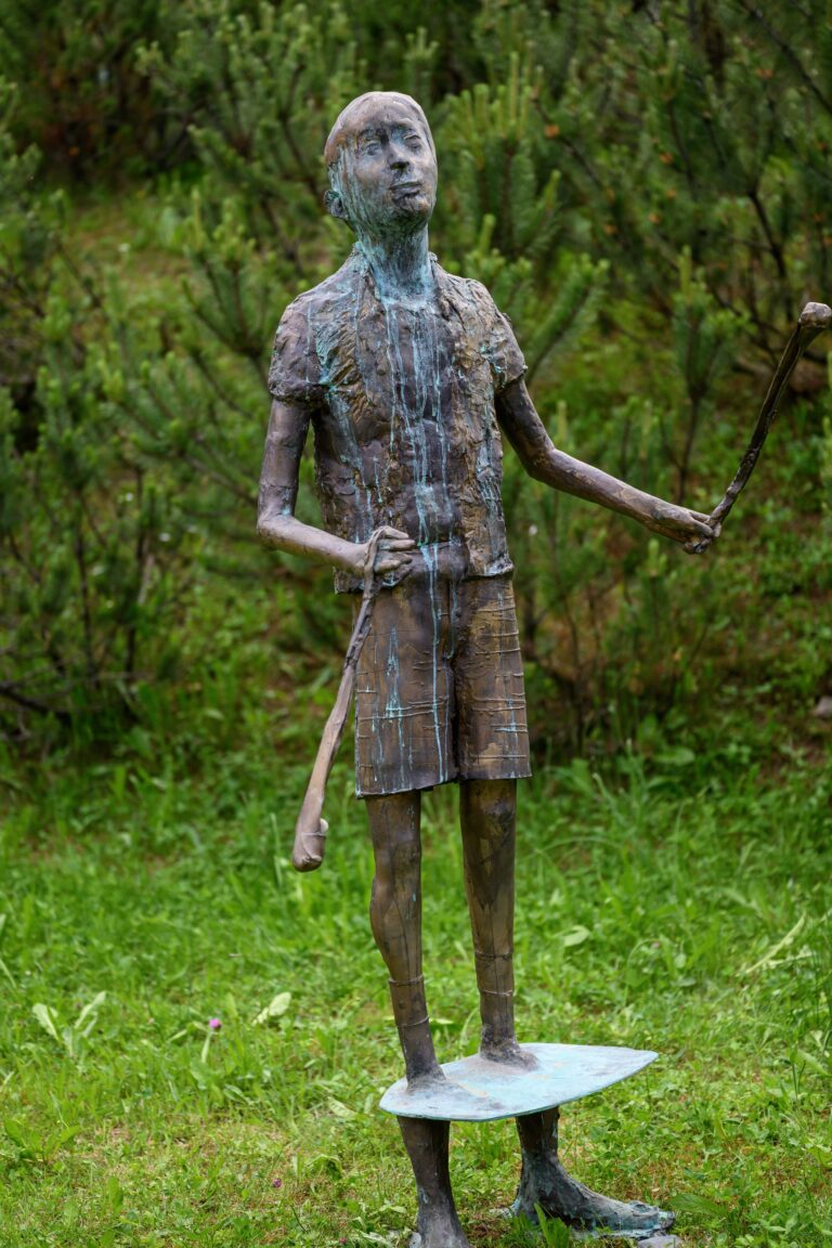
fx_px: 2115
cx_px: 416
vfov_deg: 32.9
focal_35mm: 61
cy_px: 624
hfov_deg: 22.3
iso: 220
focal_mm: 61
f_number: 2.8
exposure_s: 1/400
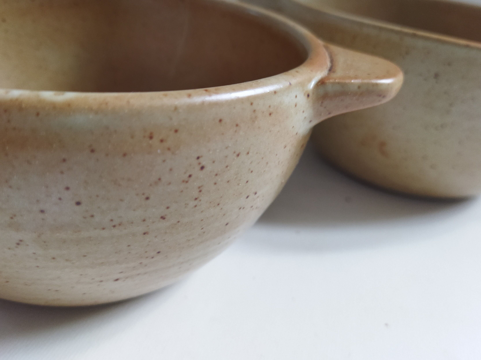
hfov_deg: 65.3
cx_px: 240
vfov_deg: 51.4
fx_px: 375
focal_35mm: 27
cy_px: 180
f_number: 1.79
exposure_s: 1/50
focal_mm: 4.71
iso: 300
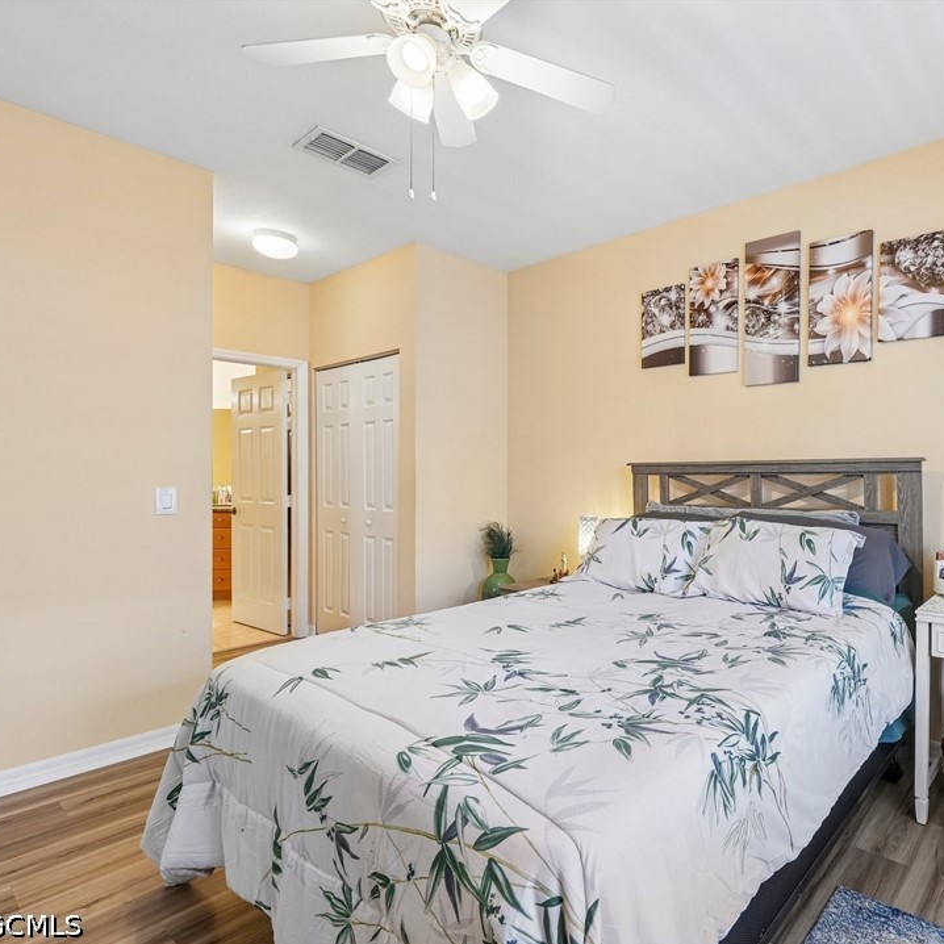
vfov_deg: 80.7
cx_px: 676
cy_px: 471
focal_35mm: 18
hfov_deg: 76.4
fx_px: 555
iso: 400
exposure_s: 1/8
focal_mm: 14
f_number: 8
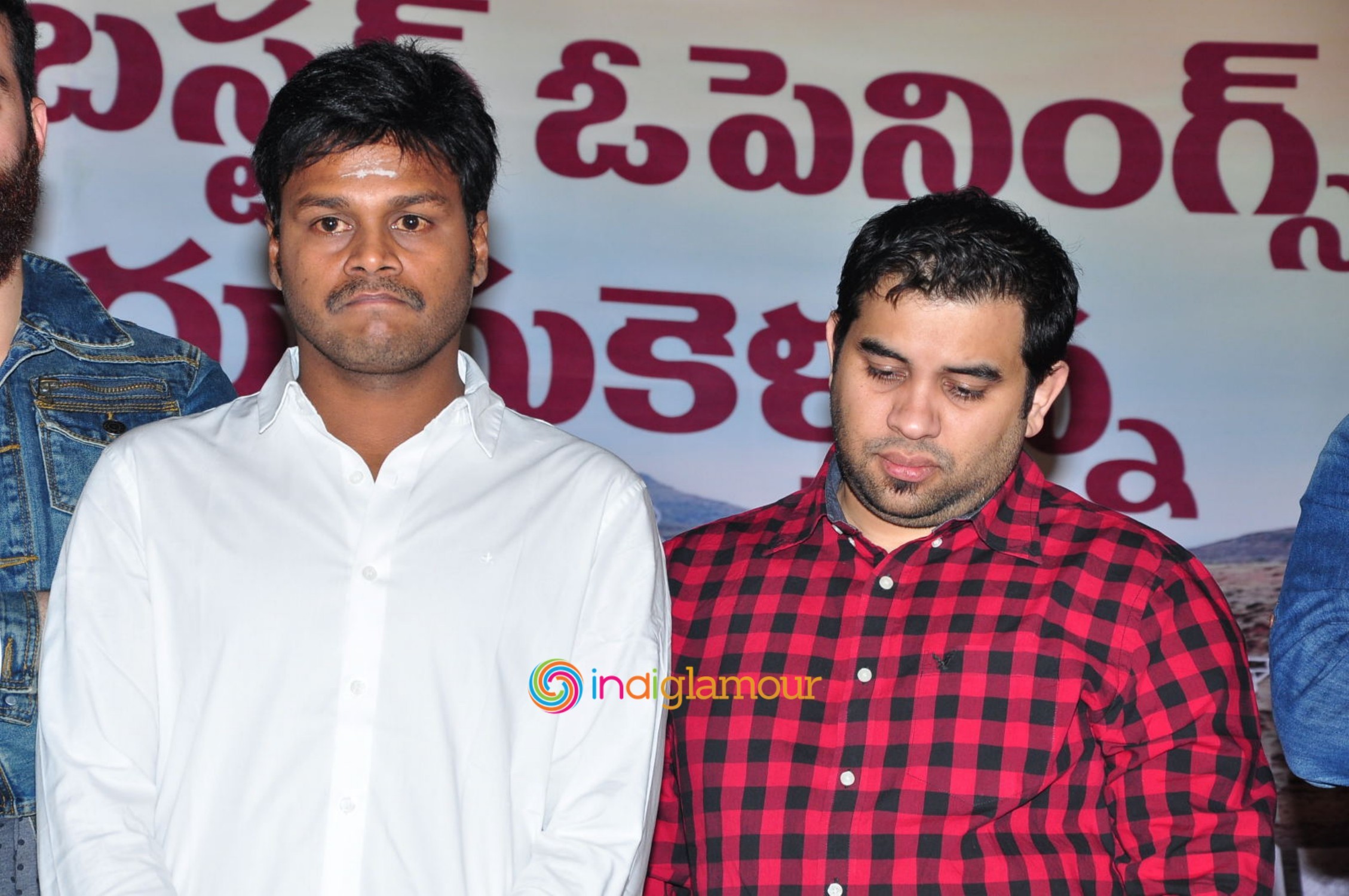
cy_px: 448
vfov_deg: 9.9
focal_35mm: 138
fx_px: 5165
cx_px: 674
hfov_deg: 14.9
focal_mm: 92
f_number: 8
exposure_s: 1/125
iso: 400
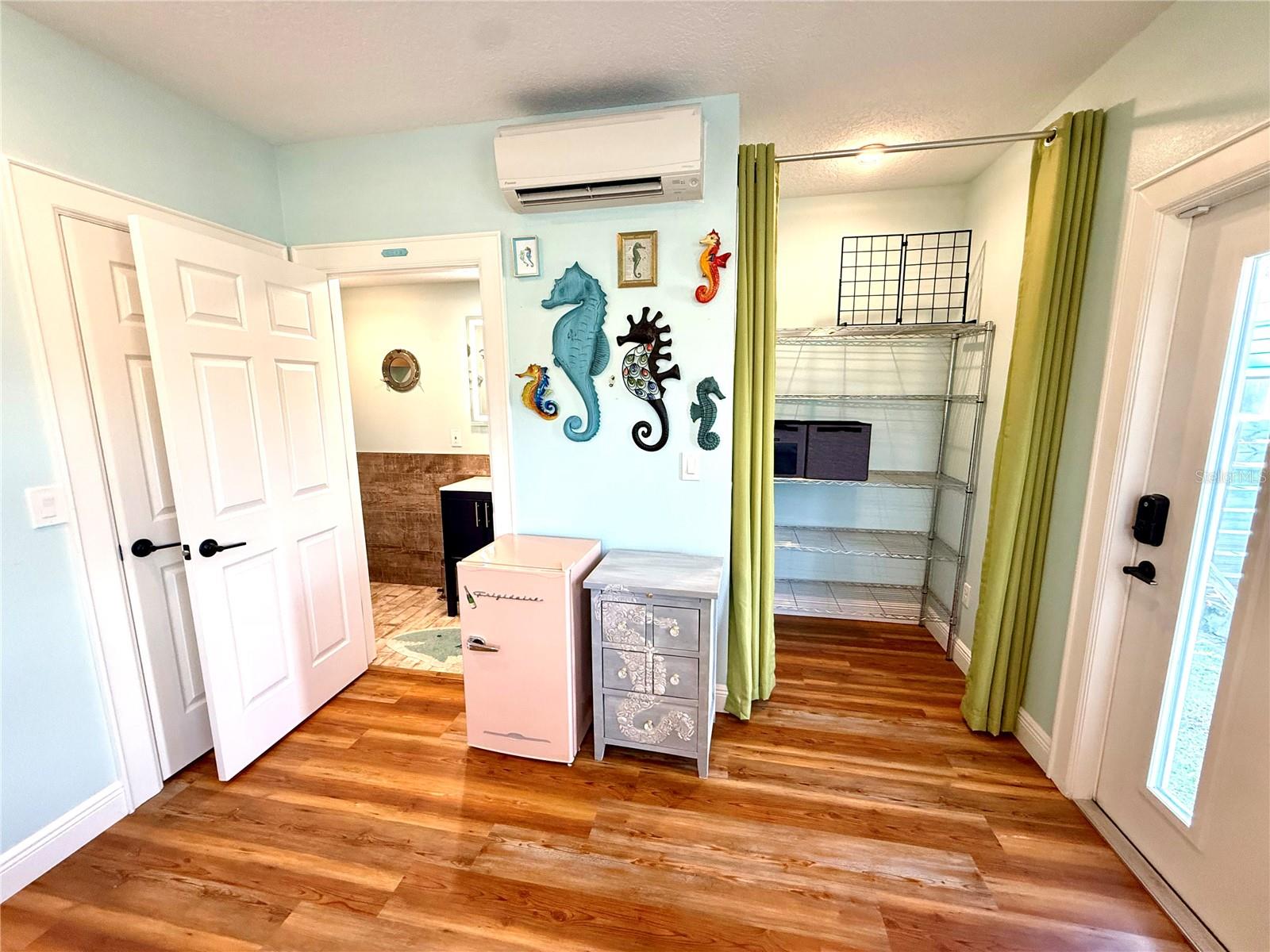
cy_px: 476
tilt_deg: -9.0
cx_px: 635
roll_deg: +0.0
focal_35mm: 14
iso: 250
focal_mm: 2.22
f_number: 2.2
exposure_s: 1/120
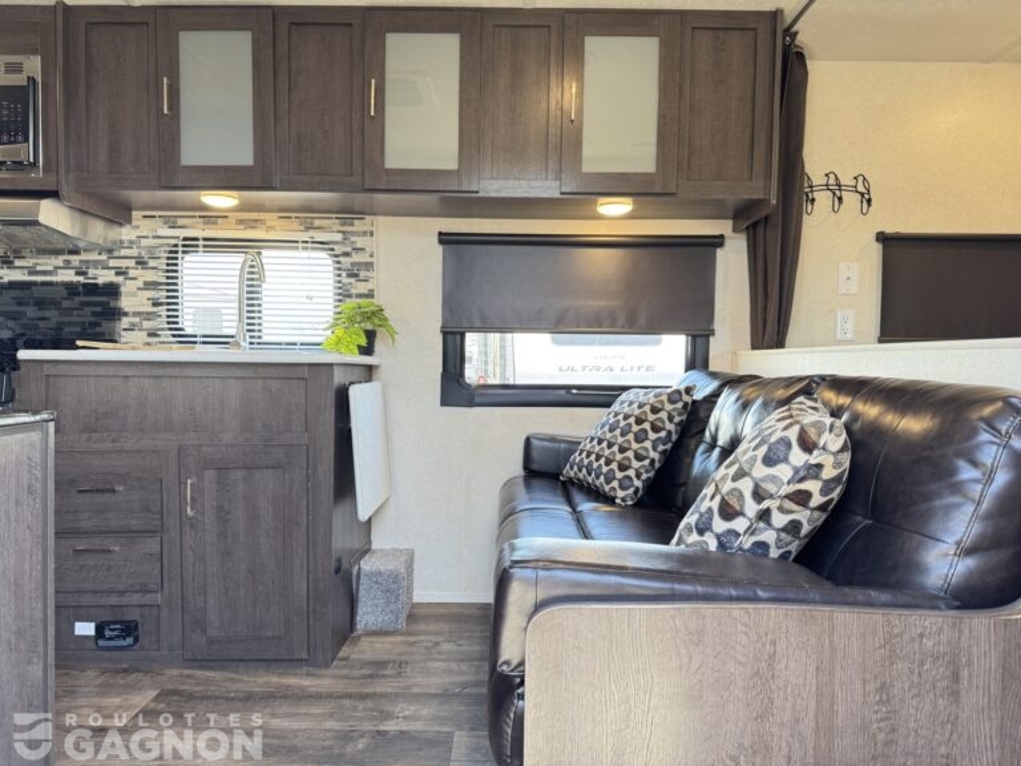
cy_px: 383
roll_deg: -0.5
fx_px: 708
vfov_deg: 56.8
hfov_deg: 71.6
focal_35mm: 24
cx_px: 510
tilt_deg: -2.0
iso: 200
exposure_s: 1/118
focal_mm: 6.76
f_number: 1.78
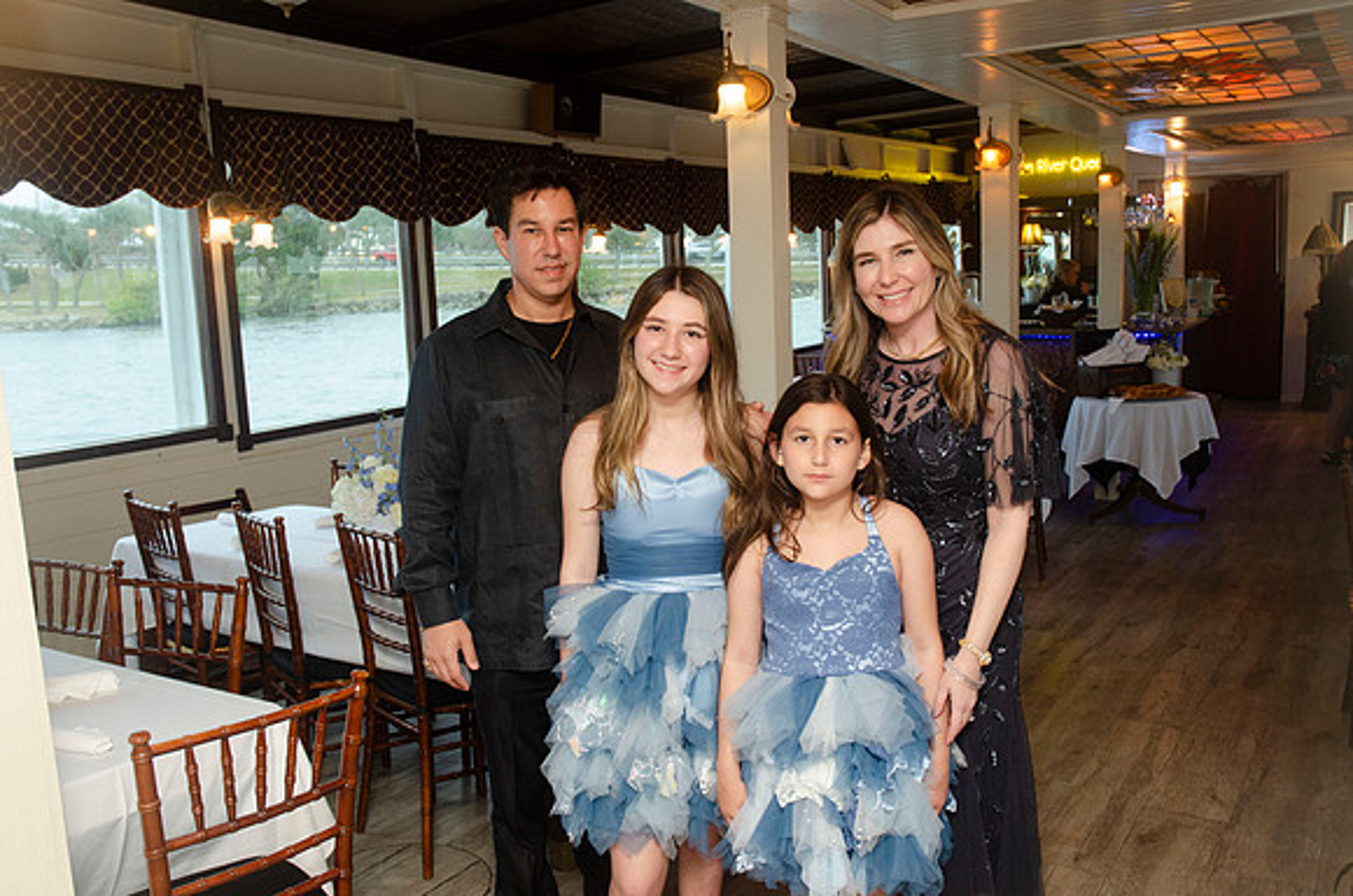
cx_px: 676
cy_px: 448
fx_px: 1238
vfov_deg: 39.8
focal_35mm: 33
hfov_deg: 57.3
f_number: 5.6
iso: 400
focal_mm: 22
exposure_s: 1/25
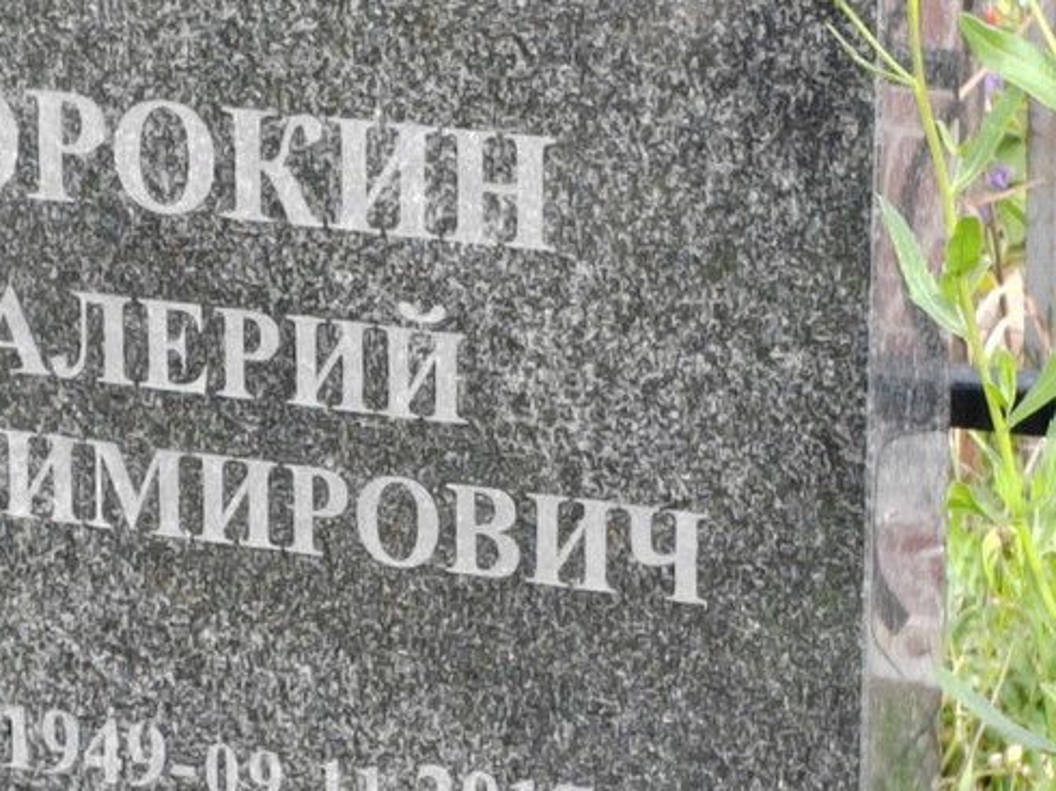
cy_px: 509
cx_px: 263
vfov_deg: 8.1
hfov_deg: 10.8
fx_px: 5580
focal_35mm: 183
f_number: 1.9
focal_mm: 5.52
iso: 100
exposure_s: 1/210
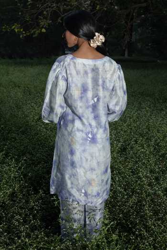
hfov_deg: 37.9
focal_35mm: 35
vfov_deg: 54.4
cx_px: 84
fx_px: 244
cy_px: 125
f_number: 5
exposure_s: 1/200
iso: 400
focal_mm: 35
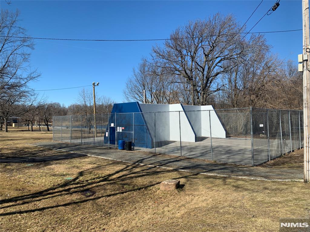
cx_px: 155
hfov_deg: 67.3
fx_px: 233
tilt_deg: -1.2
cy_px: 116
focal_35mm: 26
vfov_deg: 53.1
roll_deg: +1.6
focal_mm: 4.25
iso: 25
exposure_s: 1/2114
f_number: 1.8
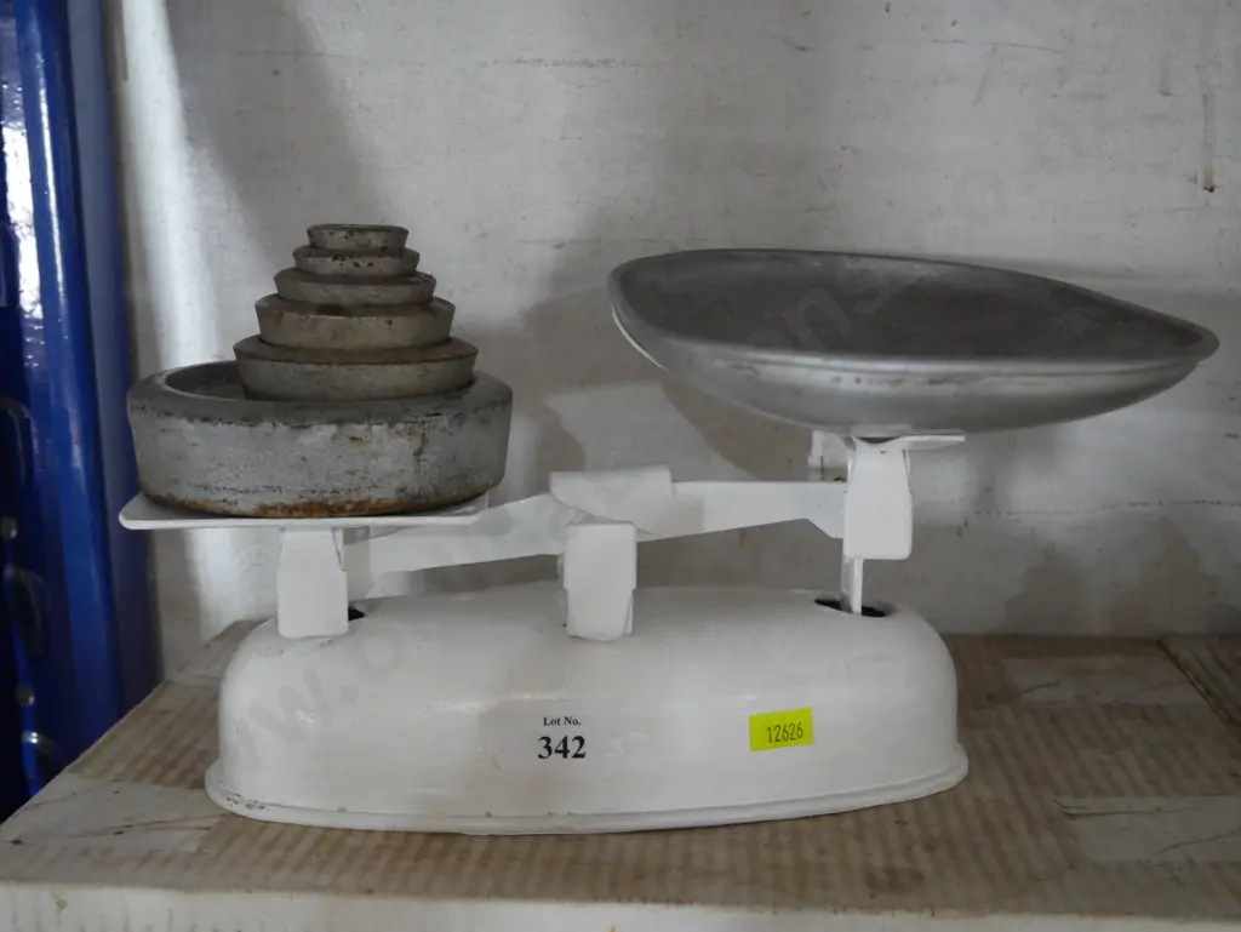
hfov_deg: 44.8
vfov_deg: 34.4
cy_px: 466
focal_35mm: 42
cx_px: 620
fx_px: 1506
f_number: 4.6
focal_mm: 21
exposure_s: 1/60
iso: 2000
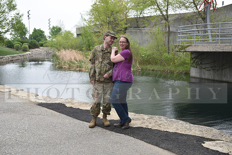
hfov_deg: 42.7
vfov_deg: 29.3
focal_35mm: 46
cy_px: 78
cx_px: 116
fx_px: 296
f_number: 4.5
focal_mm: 46
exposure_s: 1/80
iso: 200
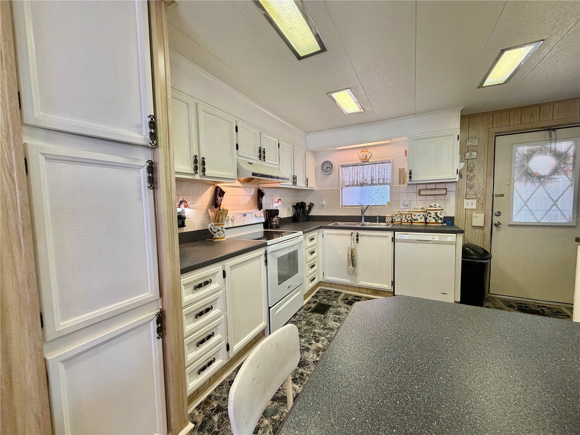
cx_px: 290
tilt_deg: -4.2
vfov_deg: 85.7
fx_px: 235
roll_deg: +1.3
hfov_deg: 102.1
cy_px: 218
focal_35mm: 14
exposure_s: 1/60
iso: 200
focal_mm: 2.22
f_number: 2.2
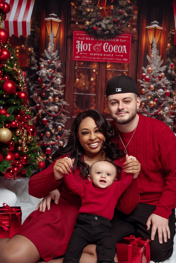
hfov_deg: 28.7
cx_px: 102
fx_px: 344
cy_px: 150
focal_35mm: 47
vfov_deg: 42.0
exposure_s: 1/125
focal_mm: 39.7
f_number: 5.6
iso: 250
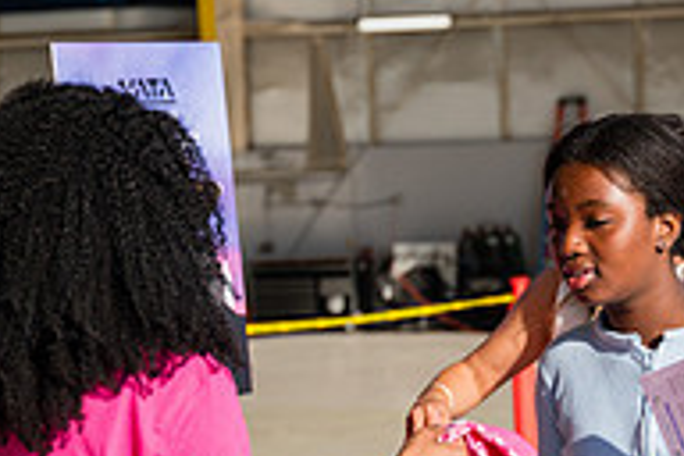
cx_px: 695
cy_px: 173
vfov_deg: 9.9
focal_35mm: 139
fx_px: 2641
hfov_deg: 14.5
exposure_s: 1/1600
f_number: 3.2
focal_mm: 46
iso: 100
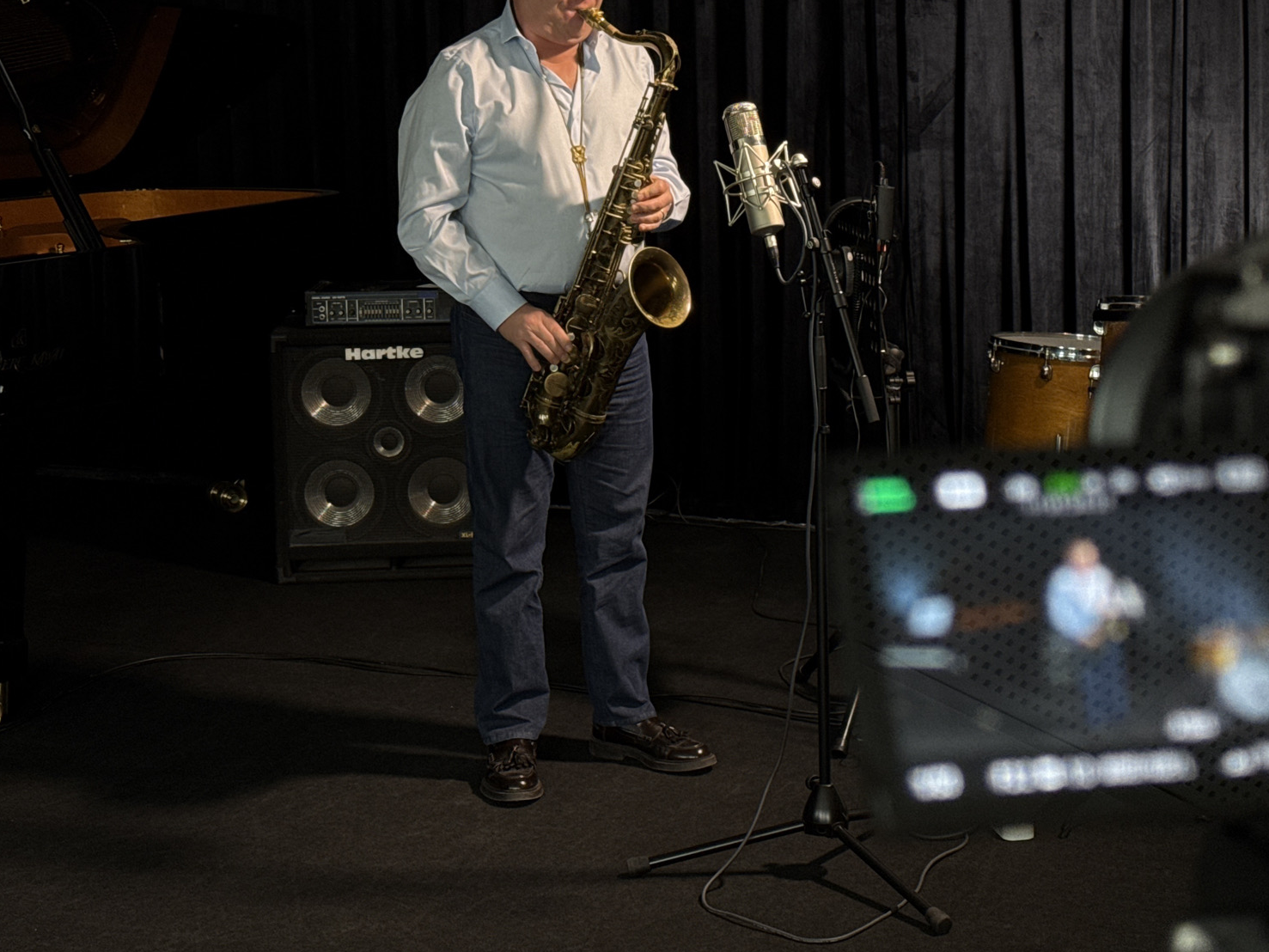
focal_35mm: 65
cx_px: 703
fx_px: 2383
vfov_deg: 22.5
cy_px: 327
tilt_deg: -6.5
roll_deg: +1.0
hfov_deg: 29.8
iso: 160
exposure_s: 1/60
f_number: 1.78
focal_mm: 6.76
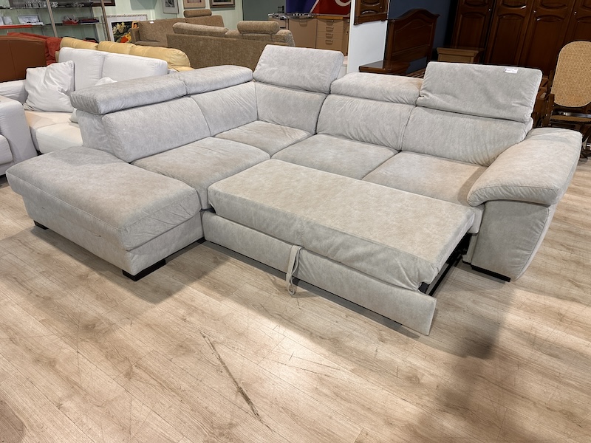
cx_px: 296
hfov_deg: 71.6
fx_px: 410
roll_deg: -1.3
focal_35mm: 24
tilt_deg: -27.6
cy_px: 222
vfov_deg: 56.8
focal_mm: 6.86
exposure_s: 1/100
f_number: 1.78
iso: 200
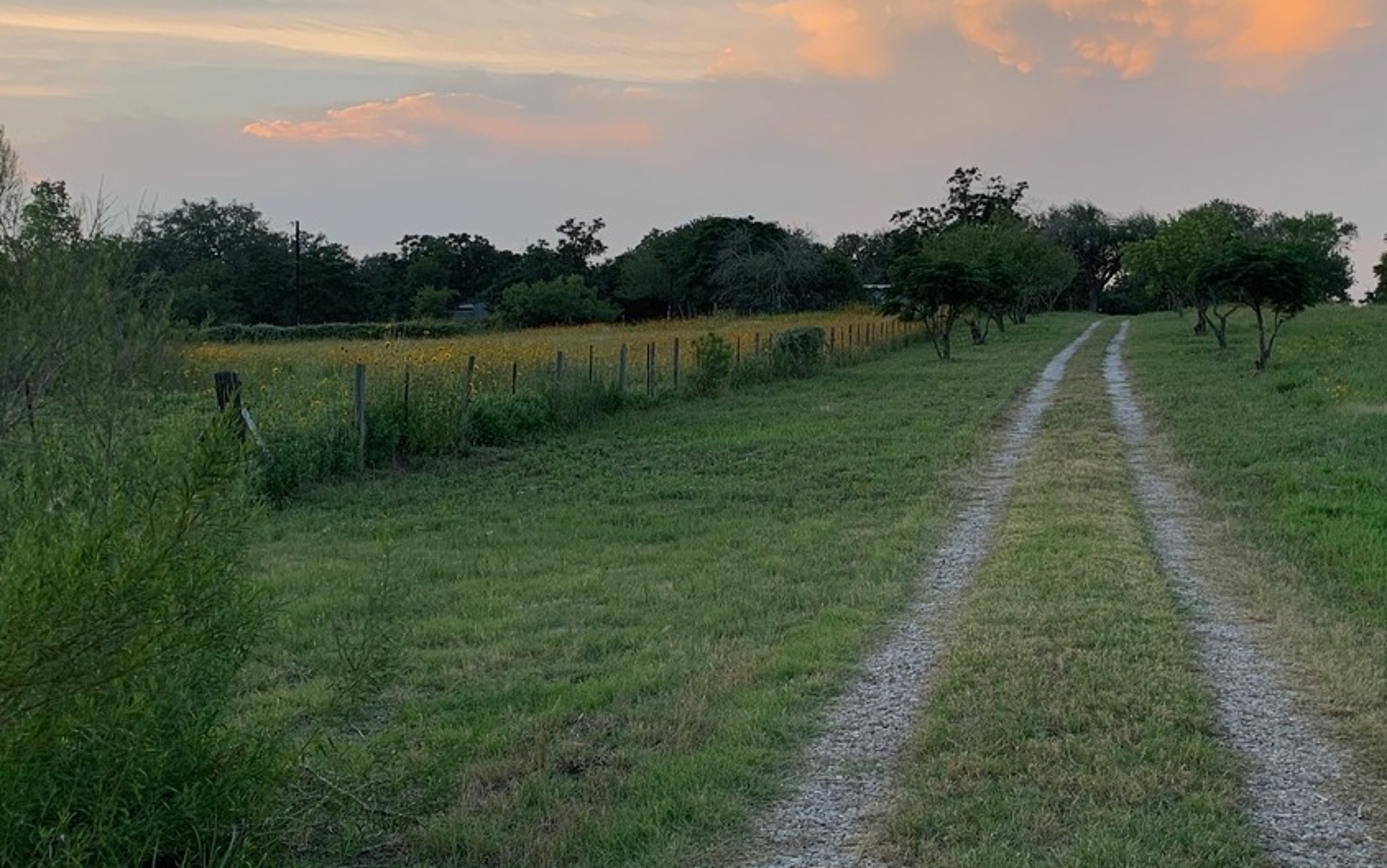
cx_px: 955
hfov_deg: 41.9
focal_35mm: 47
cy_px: 424
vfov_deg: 27.4
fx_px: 1777
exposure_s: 1/122
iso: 32
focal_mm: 4.25
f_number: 1.8
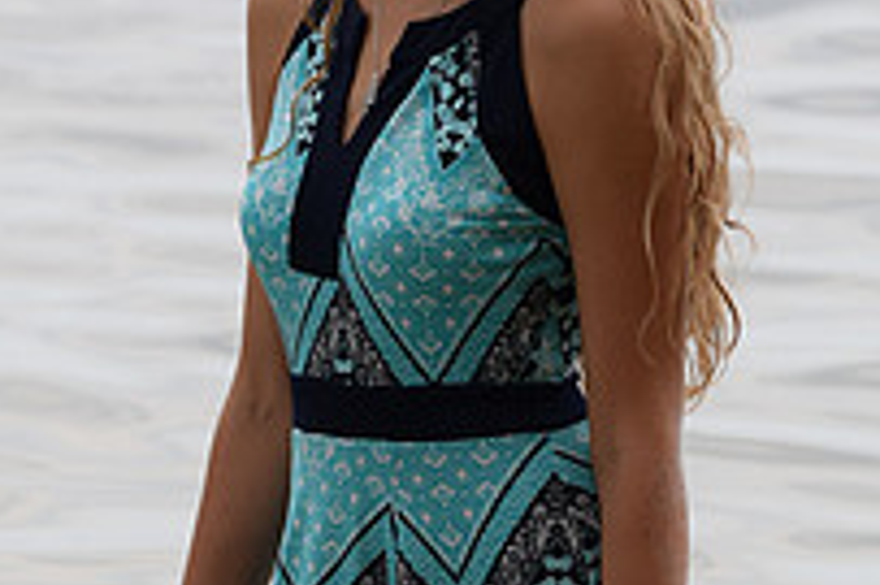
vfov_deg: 3.7
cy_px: 459
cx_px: 483
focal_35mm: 369
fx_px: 9012
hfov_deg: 5.6
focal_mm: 86
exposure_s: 1/1000
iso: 450
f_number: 4.2
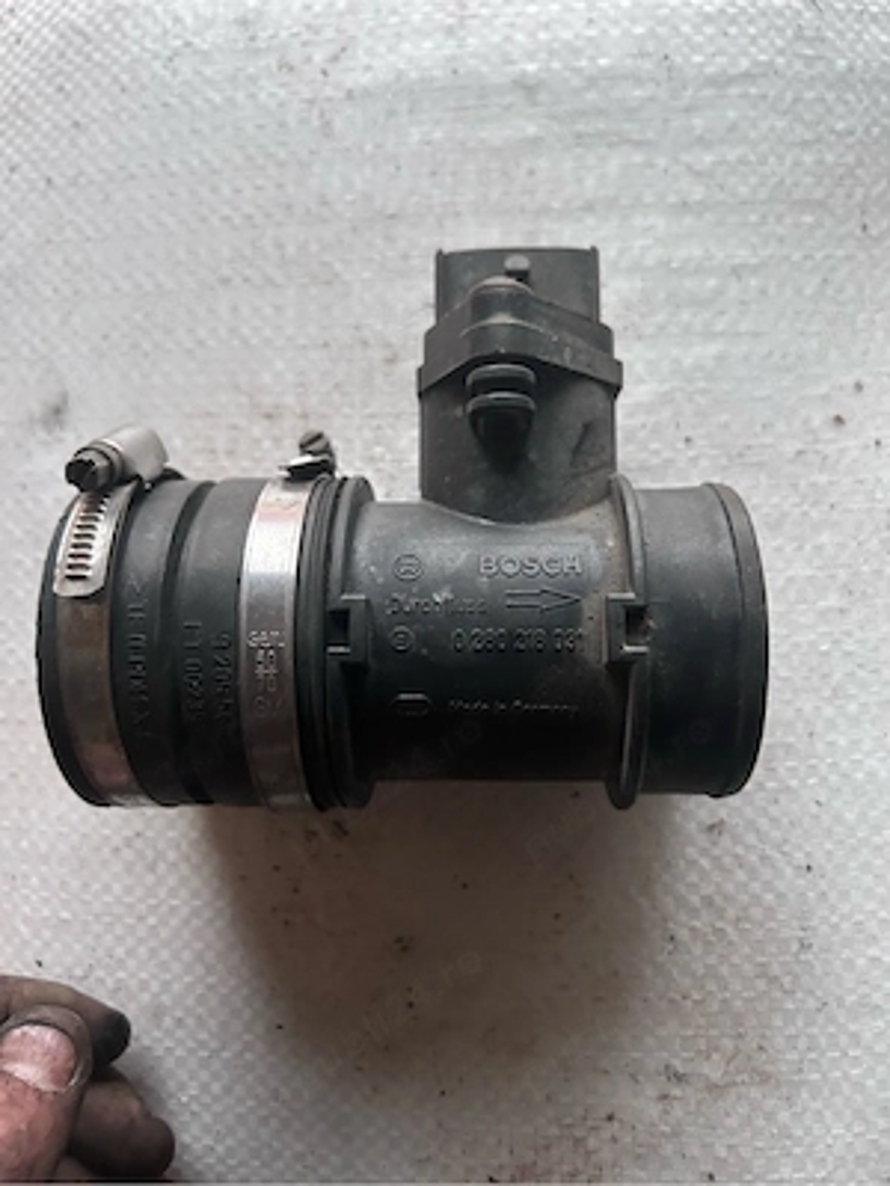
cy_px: 593
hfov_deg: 53.1
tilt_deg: -80.0
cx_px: 445
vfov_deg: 67.3
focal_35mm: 26
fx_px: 891
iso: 320
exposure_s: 1/60
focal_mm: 5.7
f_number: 1.5
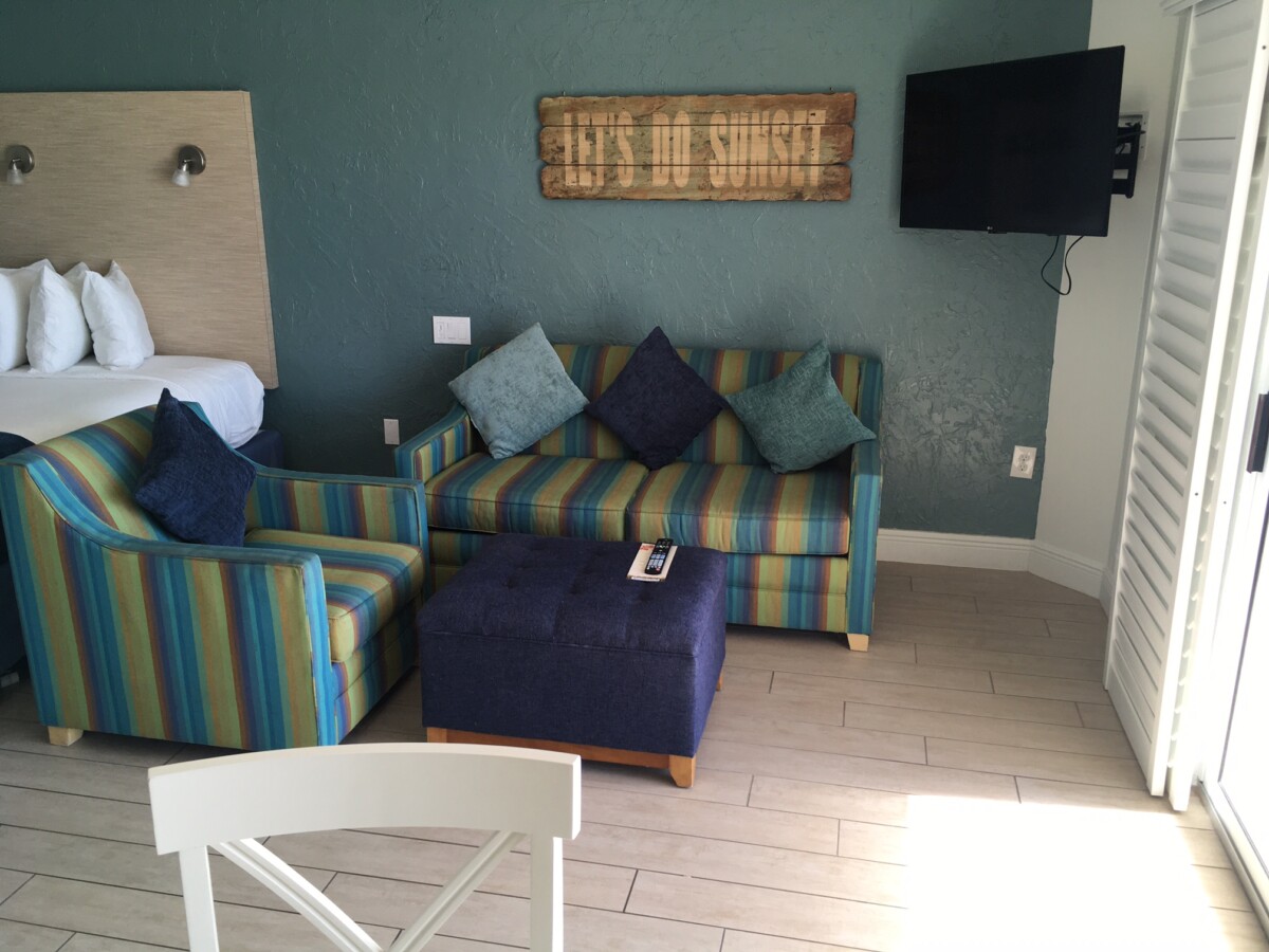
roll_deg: +0.5
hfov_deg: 61.7
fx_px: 1063
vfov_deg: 48.2
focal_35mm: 29
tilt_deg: -15.8
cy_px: 476
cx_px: 634
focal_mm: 4.15
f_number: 2.2
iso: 32
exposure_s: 1/40
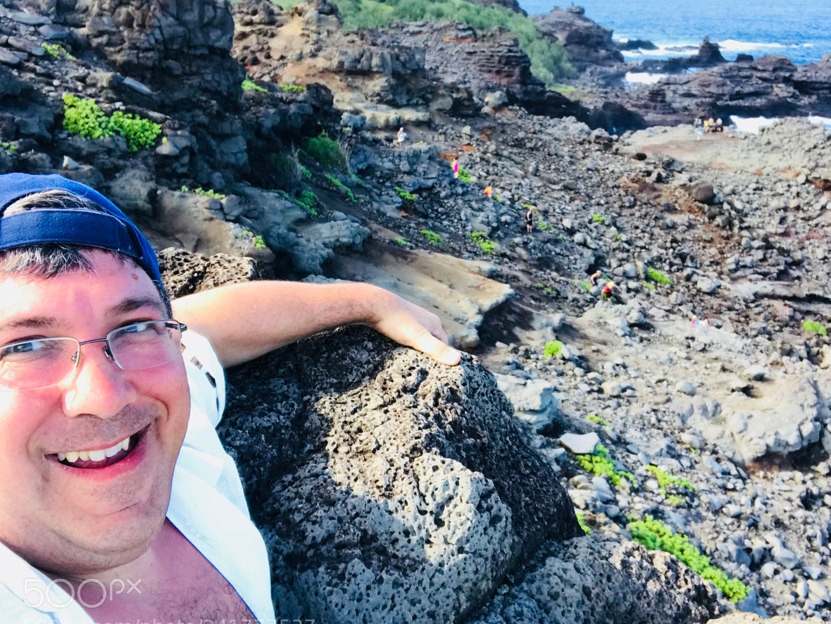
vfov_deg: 36.8
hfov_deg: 47.6
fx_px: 937
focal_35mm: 39
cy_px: 296
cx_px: 490
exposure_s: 1/151
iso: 25
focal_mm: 2.87
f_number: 2.2
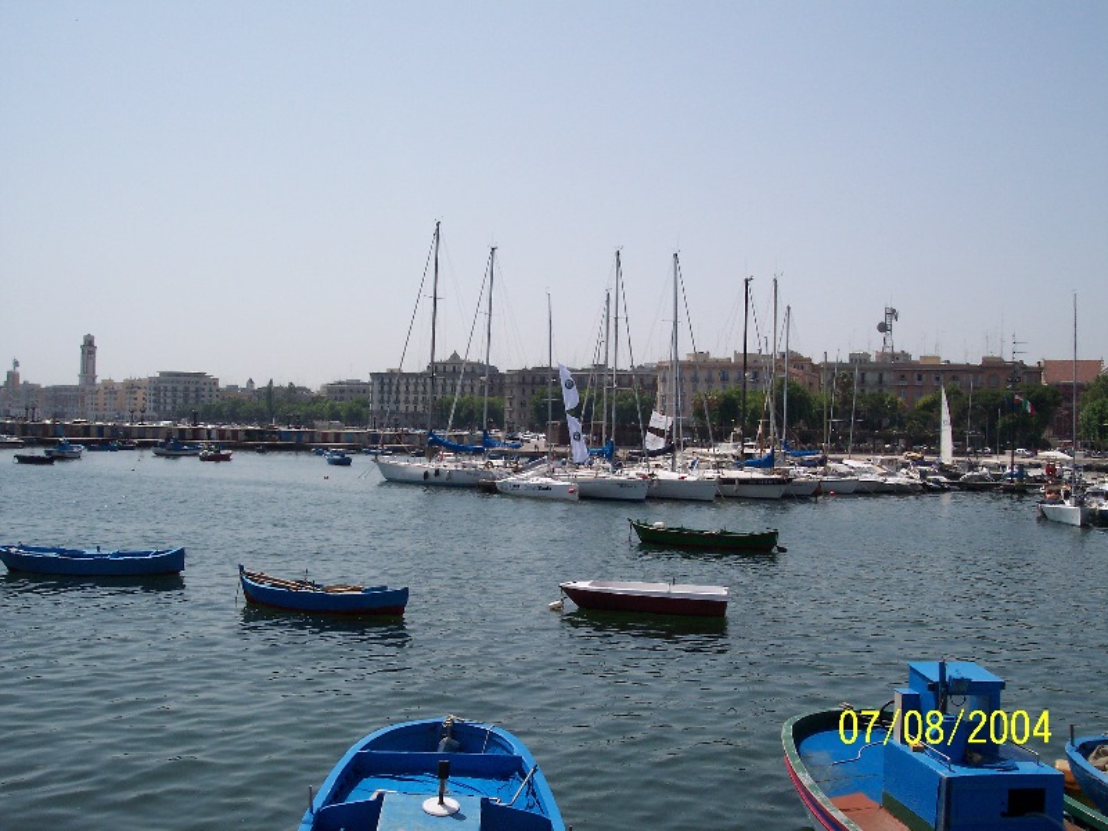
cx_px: 554
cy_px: 416
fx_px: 1216
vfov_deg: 37.7
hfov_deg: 49.0
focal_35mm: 38
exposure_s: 1/1000
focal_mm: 8
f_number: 4.8
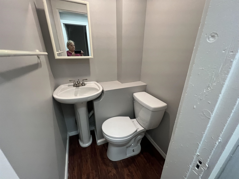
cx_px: 120
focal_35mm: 13
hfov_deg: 106.2
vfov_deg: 89.9
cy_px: 90
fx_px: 90
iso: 250
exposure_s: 1/60.2
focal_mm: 1.57
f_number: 1.8
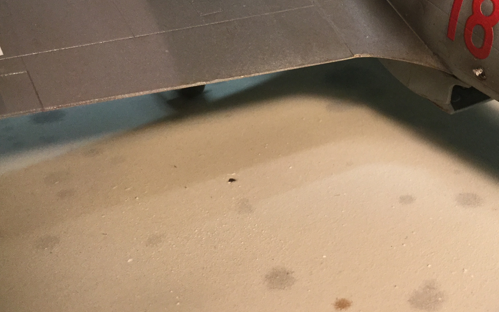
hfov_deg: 35.0
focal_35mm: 56
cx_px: 407
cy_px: 33
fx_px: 762
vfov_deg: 22.6
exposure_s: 1/30
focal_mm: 3.3
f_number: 2.4
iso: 80
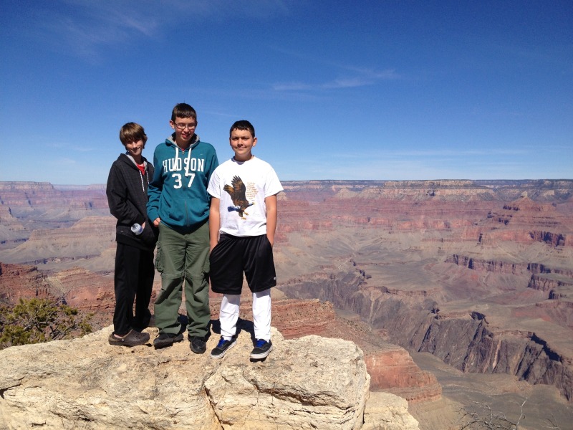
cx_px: 286
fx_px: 579
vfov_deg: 40.7
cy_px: 215
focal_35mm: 35
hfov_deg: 52.6
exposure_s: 1/2907
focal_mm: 4.28
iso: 50
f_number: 2.4
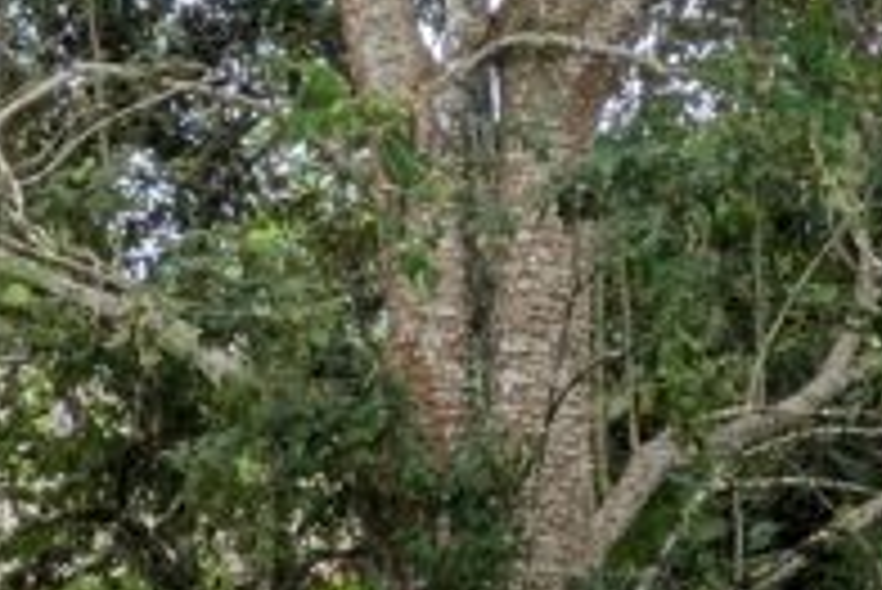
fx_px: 3334
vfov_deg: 9.9
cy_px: 763
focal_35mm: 136
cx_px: 594
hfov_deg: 15.0
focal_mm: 5.43
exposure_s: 1/477
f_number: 1.89
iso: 41
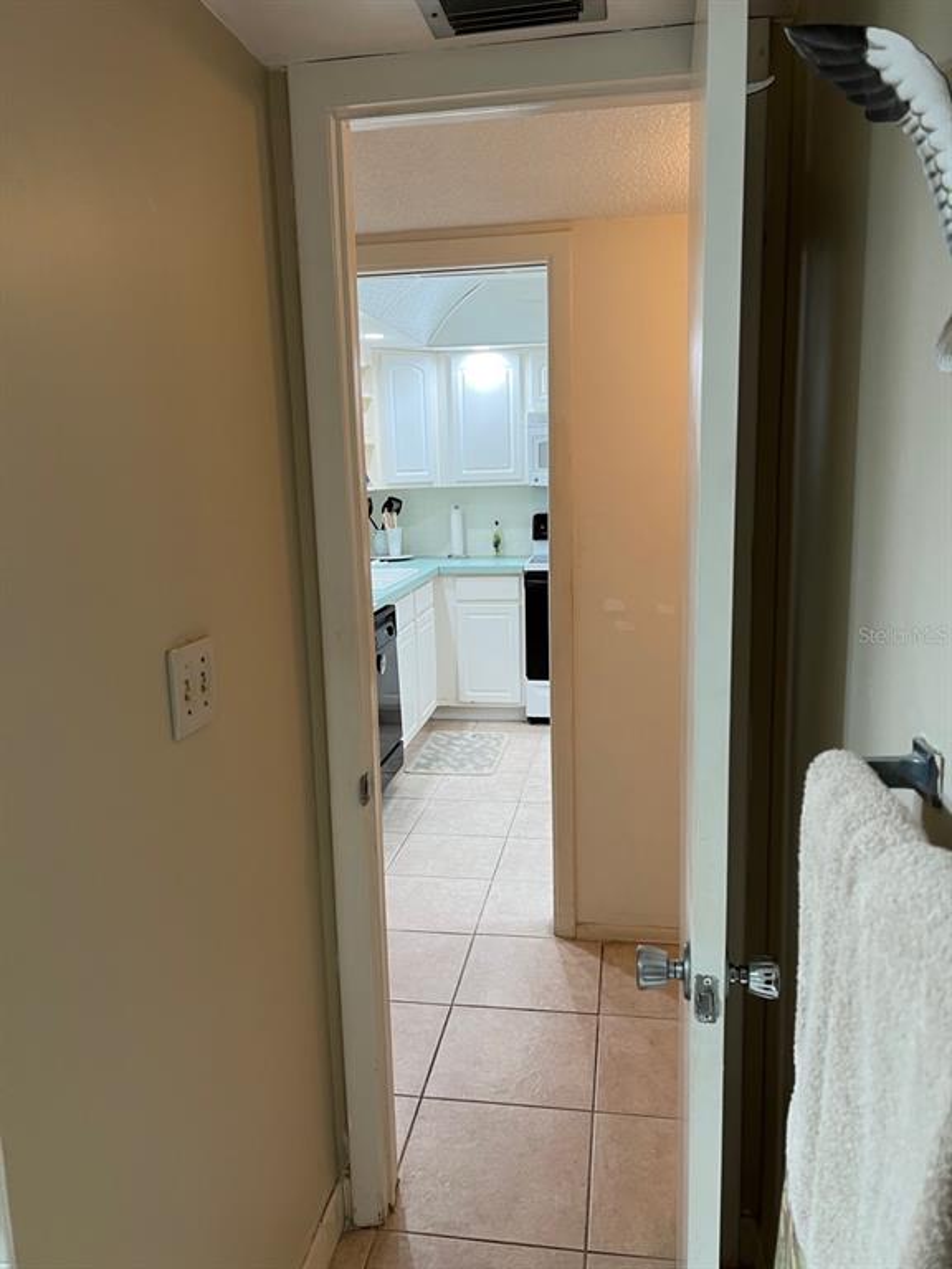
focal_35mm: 26
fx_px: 953
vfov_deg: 67.3
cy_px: 634
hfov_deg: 53.1
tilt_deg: -9.8
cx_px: 476
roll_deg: +1.0
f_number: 1.5
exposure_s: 1/60
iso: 80
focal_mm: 5.7
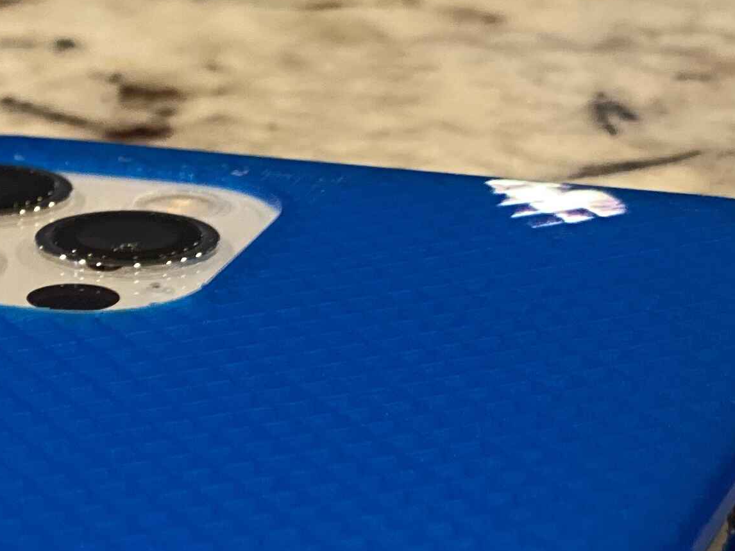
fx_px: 3885
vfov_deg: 8.0
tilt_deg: -24.1
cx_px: -285
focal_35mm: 183
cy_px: 786
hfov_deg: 10.5
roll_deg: +1.9
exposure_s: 1/40
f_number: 2
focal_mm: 6
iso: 200
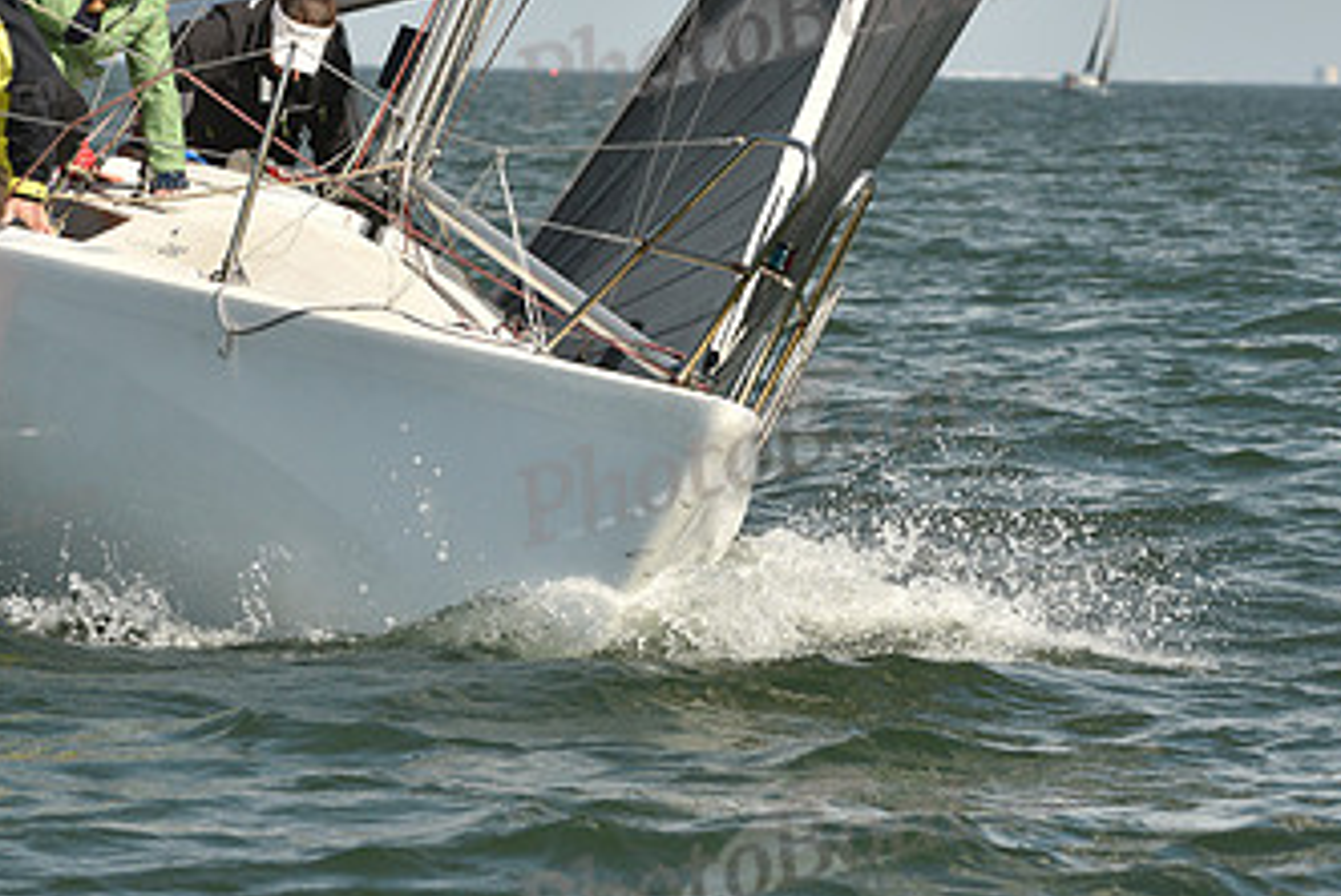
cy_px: 289
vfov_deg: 3.9
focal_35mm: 349
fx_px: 13011
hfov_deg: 5.9
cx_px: 311
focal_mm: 200
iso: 400
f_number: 8
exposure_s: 1/1250
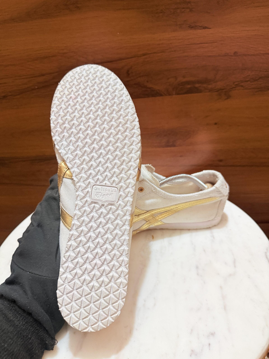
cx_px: 134
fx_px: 249
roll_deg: +4.8
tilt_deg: -28.8
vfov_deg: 71.6
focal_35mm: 24
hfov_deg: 56.8
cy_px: 180
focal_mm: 6.76
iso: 400
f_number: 1.78
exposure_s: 1/50
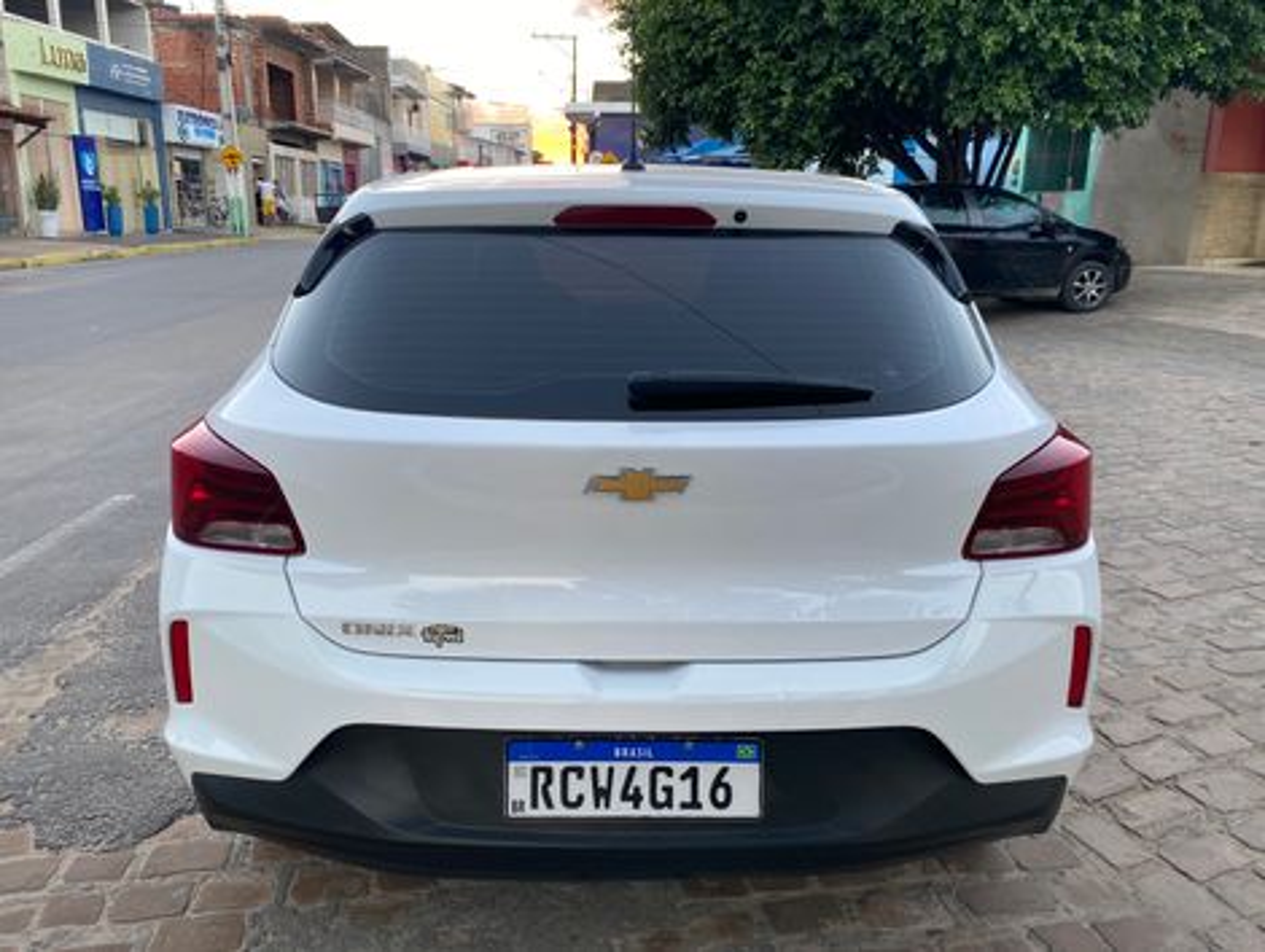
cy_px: 476
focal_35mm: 26
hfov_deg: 67.2
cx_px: 632
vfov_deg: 53.2
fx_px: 952
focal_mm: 4.25
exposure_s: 1/121
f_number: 1.8
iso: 125
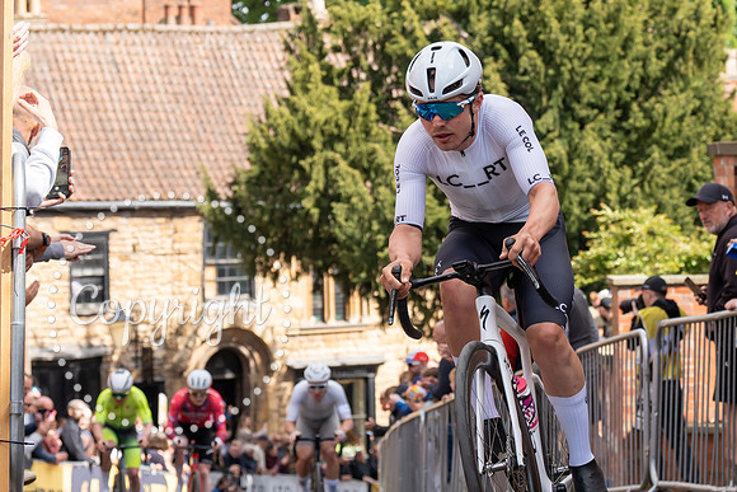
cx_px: 580
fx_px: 3097
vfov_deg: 9.0
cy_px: 32
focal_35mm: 151
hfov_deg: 13.5
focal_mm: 70
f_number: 5
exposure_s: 1/1000
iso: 320
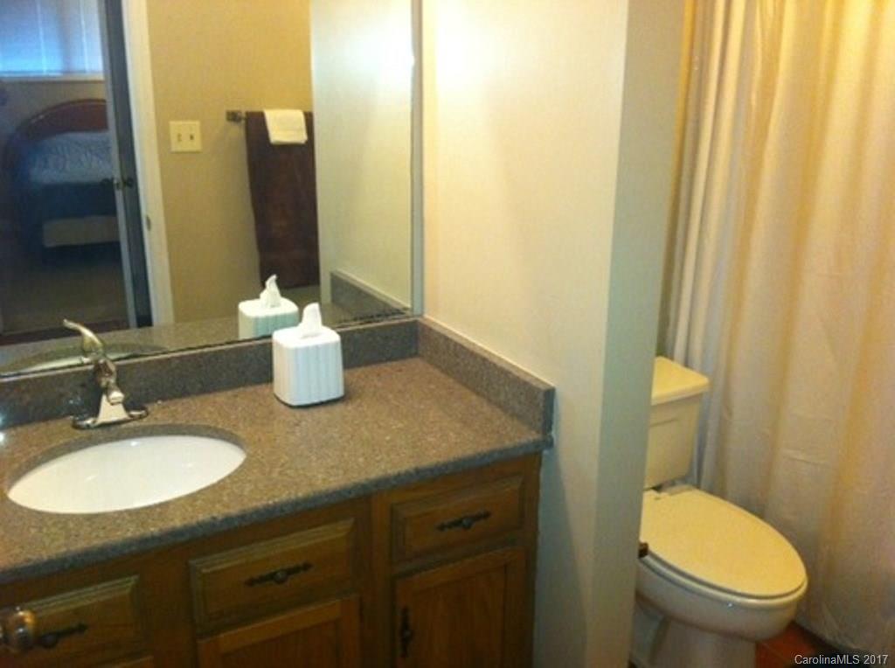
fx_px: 903
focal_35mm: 35
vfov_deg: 40.6
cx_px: 448
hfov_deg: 52.7
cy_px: 334
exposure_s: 1/15
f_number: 2.8
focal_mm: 3.85
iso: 250
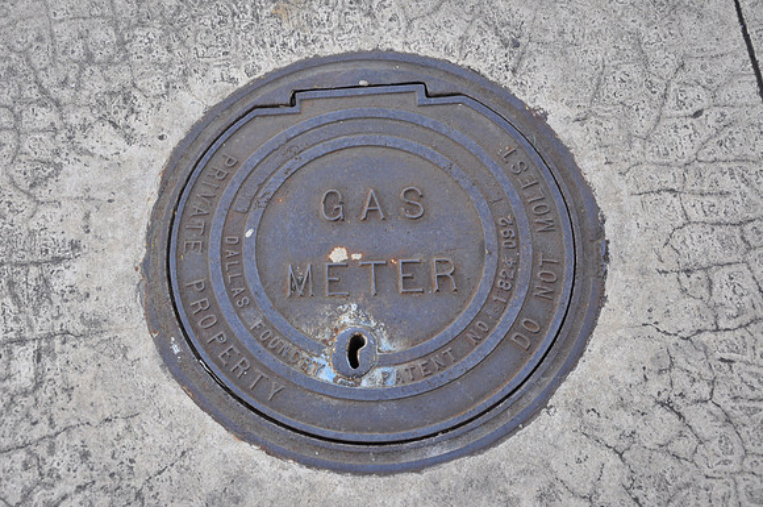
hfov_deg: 35.1
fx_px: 1206
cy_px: 254
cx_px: 382
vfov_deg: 23.7
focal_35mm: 57
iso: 320
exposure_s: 1/30
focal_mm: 38
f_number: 5.6
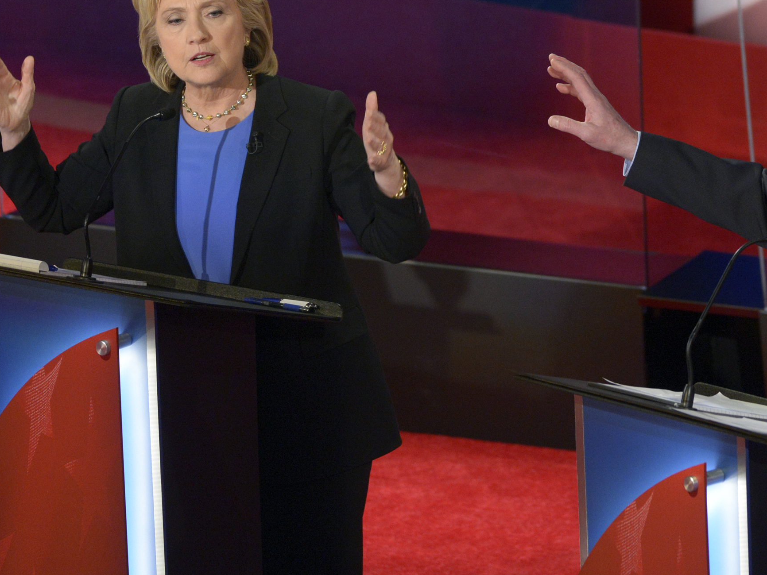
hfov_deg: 4.3
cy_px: 248
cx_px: 517
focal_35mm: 466
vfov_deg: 3.2
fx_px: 10325
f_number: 5.6
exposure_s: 1/160
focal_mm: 280
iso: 4000
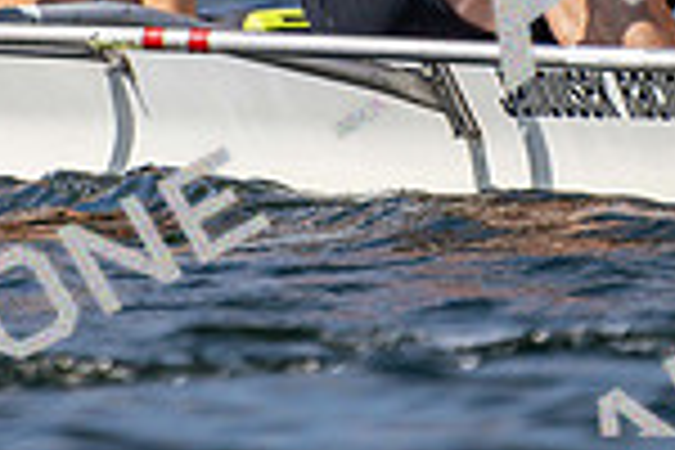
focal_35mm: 2326
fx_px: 43609
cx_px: 94
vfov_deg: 0.6
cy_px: -335
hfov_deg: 0.9
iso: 250
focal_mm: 600
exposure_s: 1/2000
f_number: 6.3
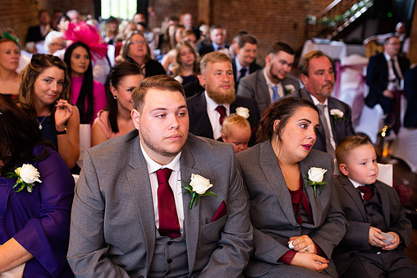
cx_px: 187
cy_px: 137
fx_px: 463
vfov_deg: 33.4
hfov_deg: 48.4
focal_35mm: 40
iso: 640
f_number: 2.5
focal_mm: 35
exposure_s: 1/100
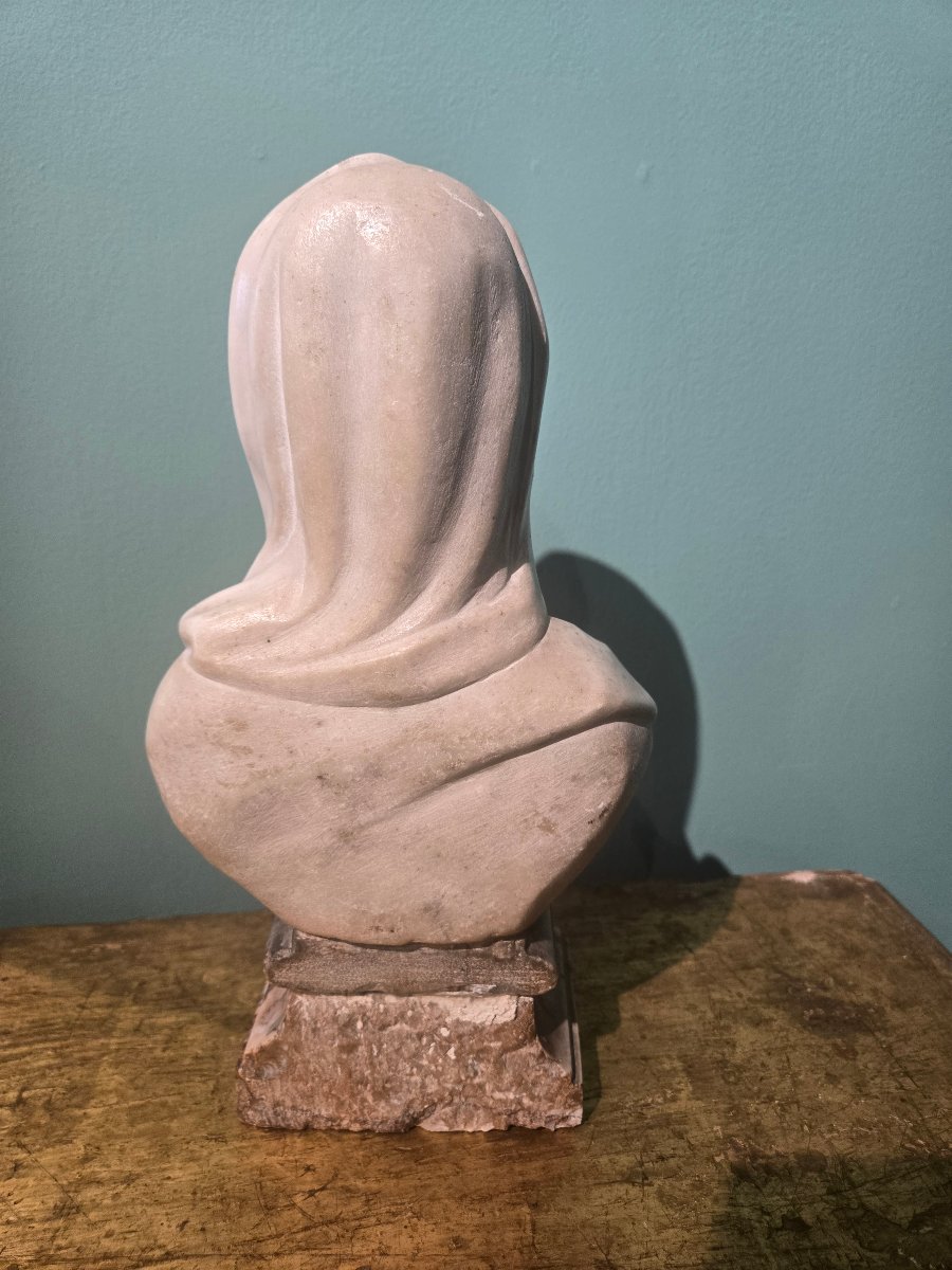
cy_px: 635
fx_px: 843
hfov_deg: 58.9
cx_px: 476
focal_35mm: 23
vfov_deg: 73.9
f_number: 1.8
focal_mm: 5.4
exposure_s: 1/100
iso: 160
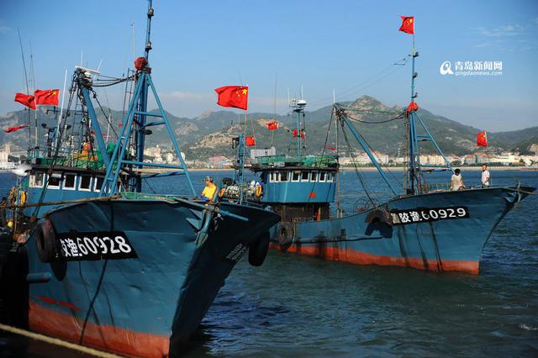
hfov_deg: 33.4
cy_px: 179
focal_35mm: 60
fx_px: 896
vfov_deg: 22.6
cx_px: 269
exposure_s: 1/5000
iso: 200
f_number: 2.8
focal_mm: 60
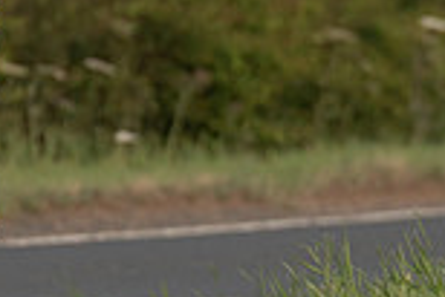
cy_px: 73
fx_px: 21206
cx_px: -76
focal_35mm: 1714
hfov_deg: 1.2
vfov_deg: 0.8
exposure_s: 1/1000
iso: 200
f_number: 3.5
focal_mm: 200
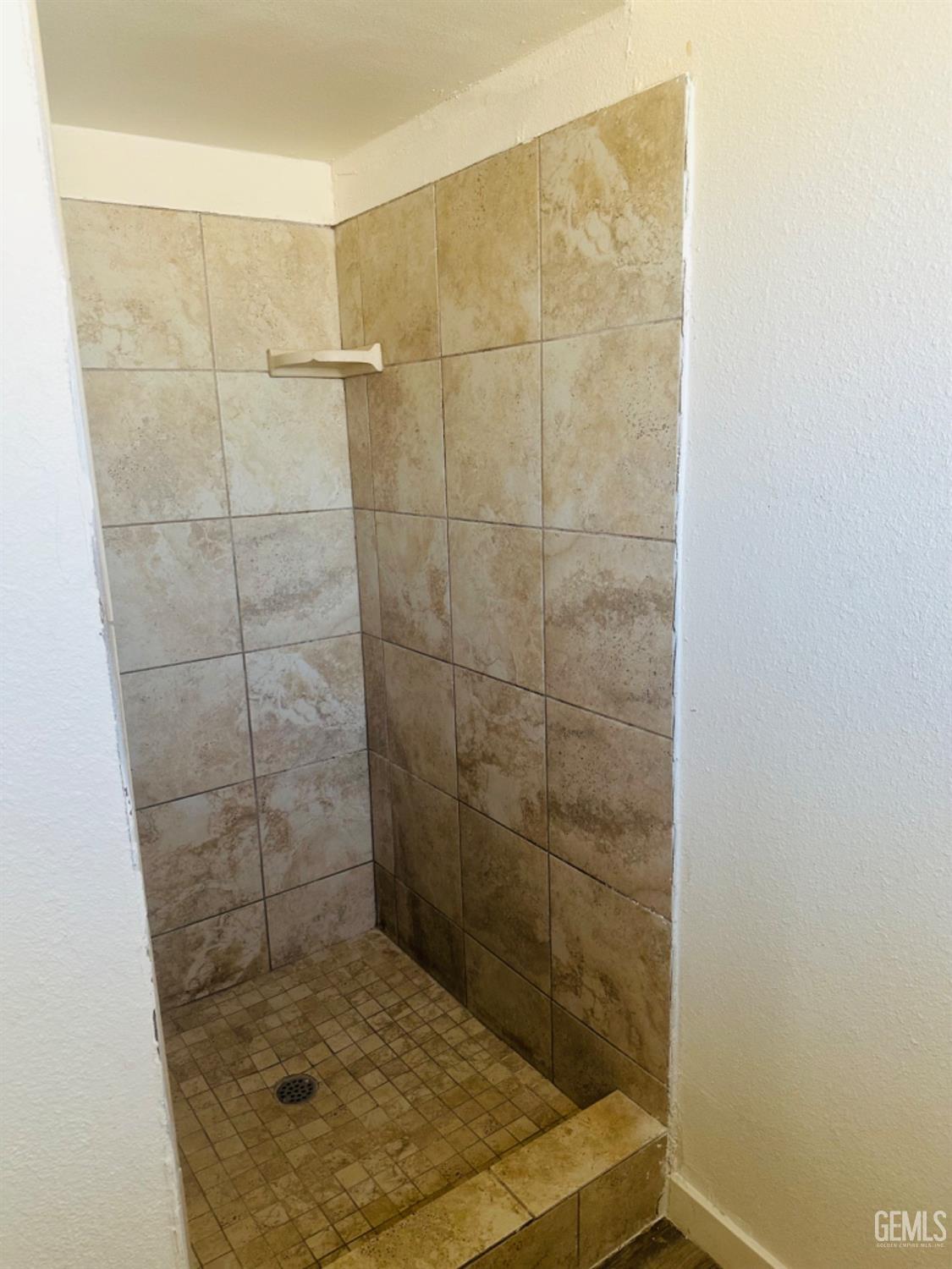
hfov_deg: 56.8
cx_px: 476
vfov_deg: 71.6
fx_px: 880
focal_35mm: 24
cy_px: 634
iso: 125
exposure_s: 1/121
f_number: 1.78
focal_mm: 6.86
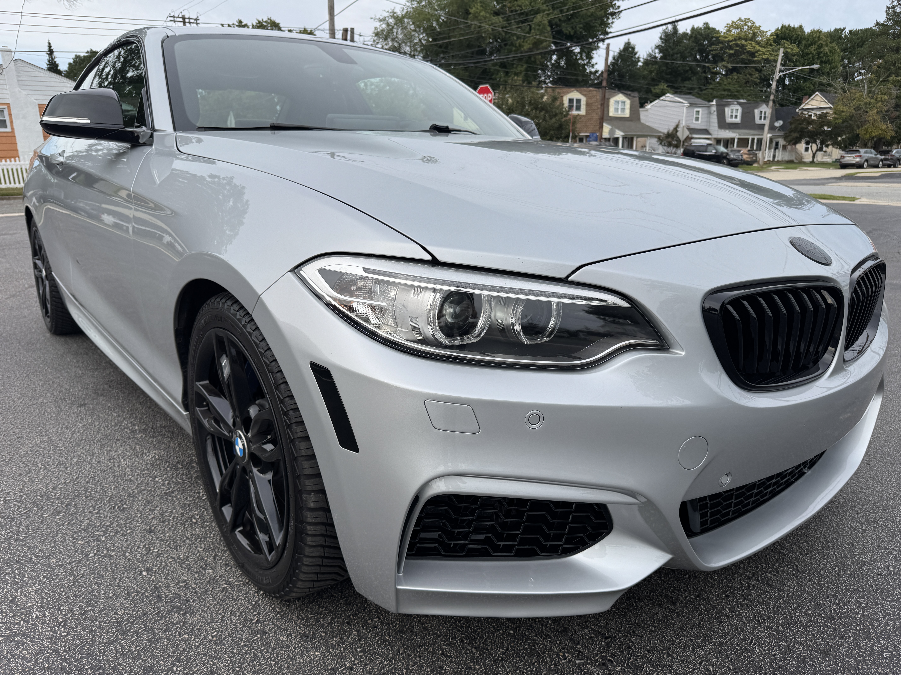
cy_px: 338
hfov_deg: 71.6
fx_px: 625
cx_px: 450
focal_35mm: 24
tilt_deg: -16.0
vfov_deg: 56.8
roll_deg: +0.8
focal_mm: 6.76
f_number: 1.78
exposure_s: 1/2604
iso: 80
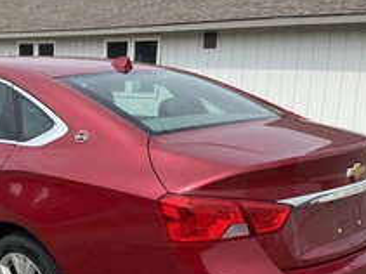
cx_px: 97
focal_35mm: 55
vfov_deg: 26.4
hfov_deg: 34.3
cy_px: 182
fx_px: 581
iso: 25
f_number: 1.8
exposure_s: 1/1626
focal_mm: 3
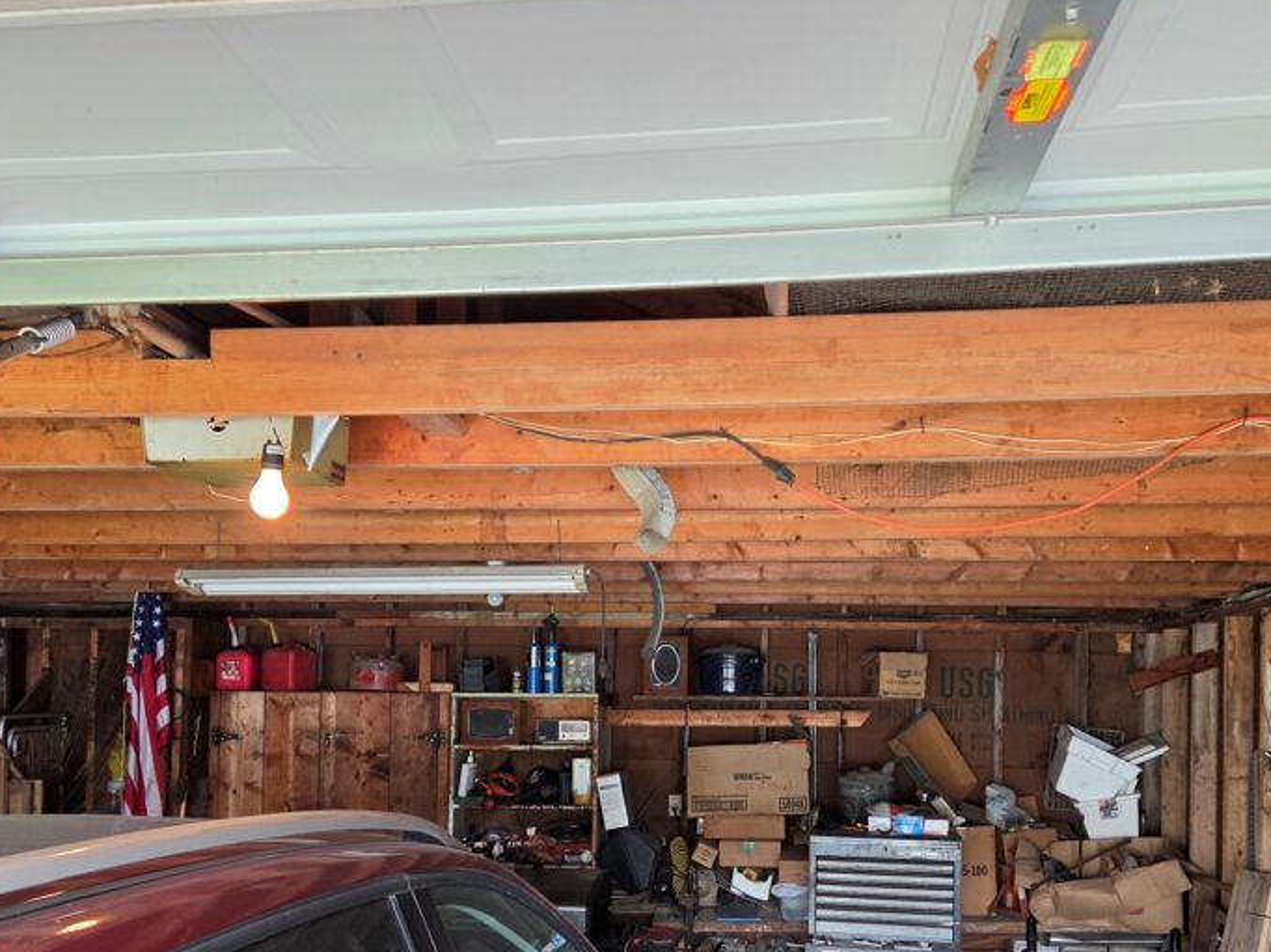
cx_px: 616
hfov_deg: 51.4
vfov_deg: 38.7
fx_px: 1321
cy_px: 699
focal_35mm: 36
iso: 200
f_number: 1.8
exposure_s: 1/120
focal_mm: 5.4
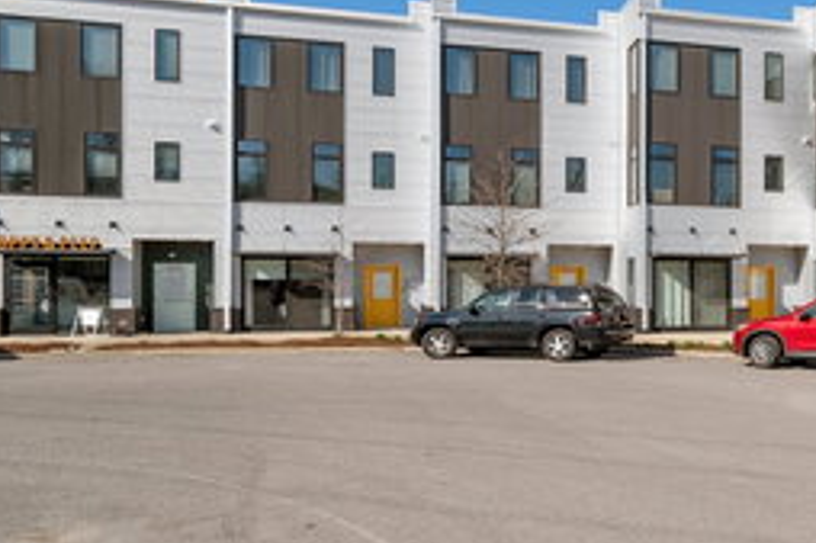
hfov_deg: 50.7
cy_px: 80
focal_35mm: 34
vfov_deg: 36.9
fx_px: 770
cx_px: 704
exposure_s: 1/500
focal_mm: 12
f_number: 6.3
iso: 200
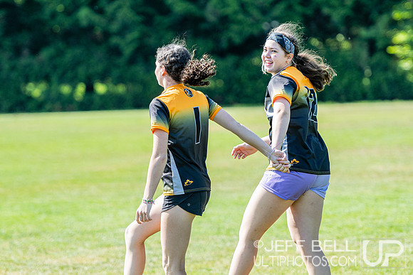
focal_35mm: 248
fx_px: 2840
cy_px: 138
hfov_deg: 8.3
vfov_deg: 5.6
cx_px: 206
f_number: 3.2
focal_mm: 165
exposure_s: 1/1600
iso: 200
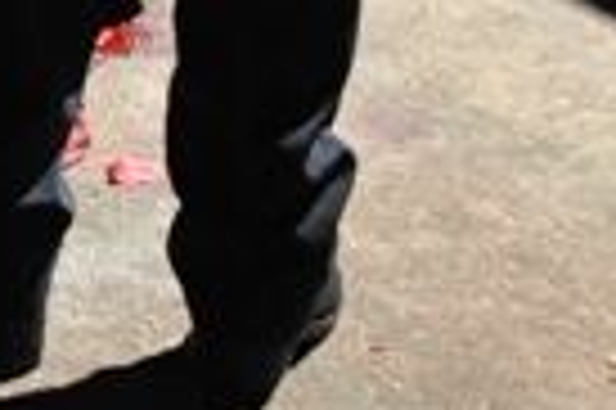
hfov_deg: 8.6
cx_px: -279
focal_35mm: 234
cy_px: -126
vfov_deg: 5.8
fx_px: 3999
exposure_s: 1/15
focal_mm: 50
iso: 2000
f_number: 2
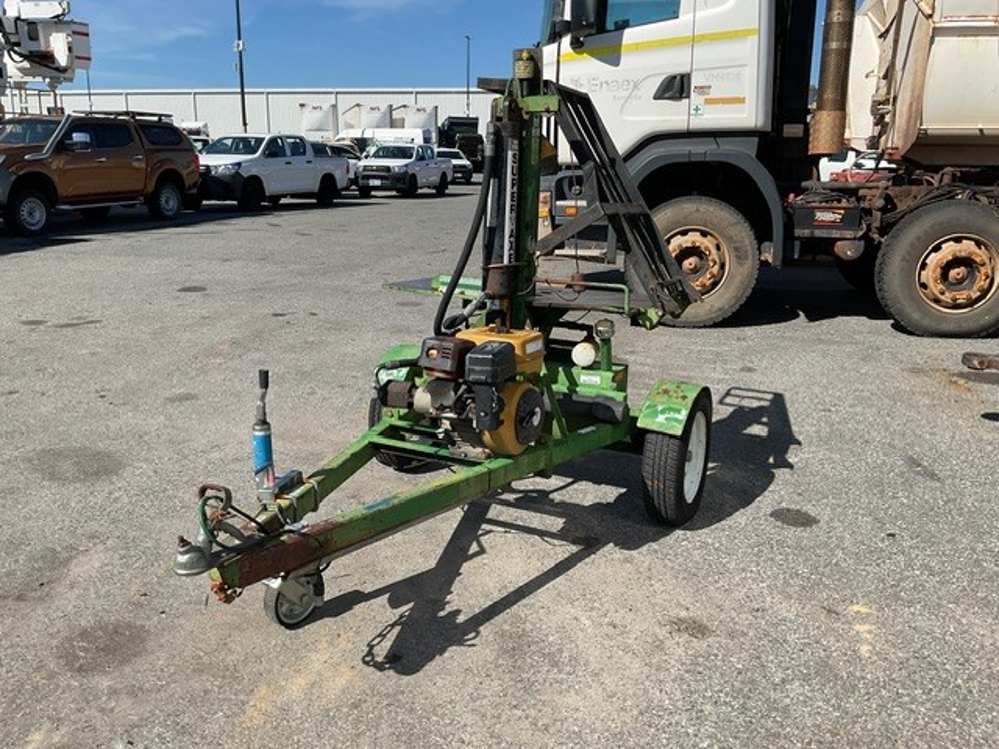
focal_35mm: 29
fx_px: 837
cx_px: 500
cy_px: 374
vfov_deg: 48.2
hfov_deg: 61.7
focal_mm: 3
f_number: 1.8
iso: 16
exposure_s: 1/2141
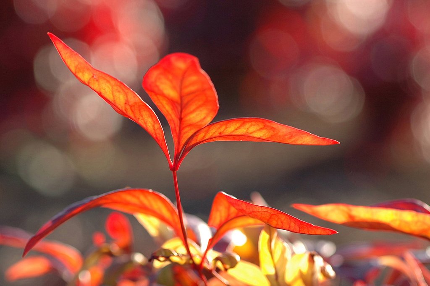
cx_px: 215
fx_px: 1611
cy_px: 143
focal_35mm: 135
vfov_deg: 10.1
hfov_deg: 15.2
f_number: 6.3
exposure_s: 1/200
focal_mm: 90
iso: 200
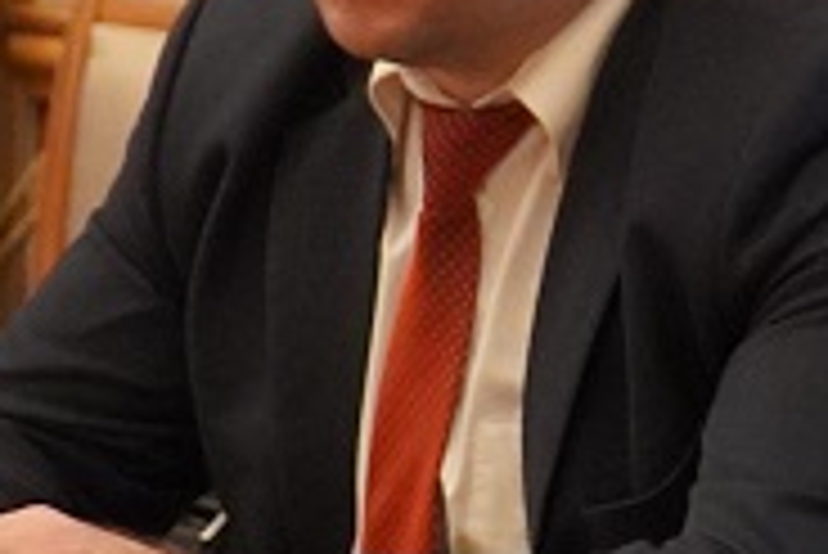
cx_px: 630
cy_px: 221
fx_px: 4890
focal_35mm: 212
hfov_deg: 9.7
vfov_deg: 6.5
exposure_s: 1/160
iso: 4000
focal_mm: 29
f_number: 4
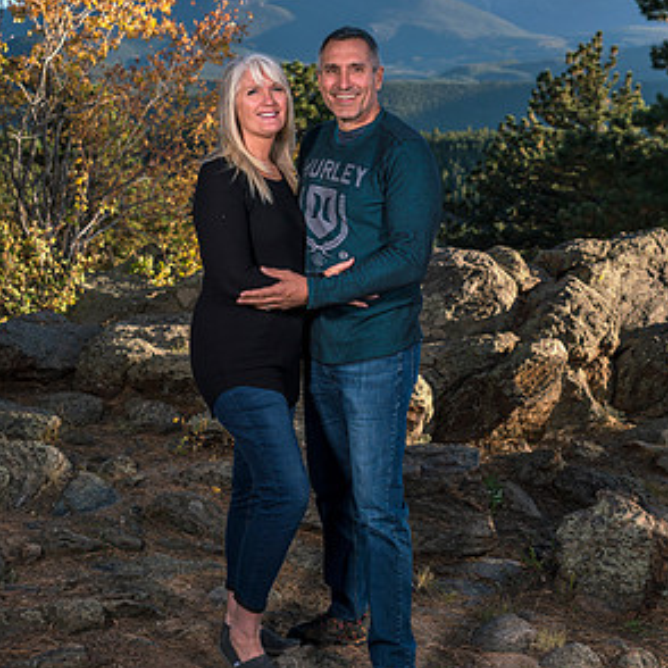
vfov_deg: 32.8
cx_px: 332
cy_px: 304
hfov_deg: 32.8
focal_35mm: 52
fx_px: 1135
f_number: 4
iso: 100
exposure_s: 1/500
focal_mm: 40
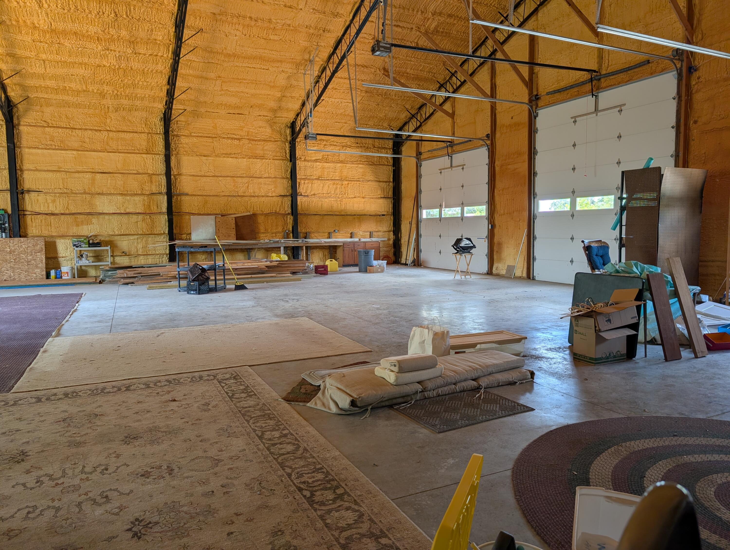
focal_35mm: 24
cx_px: 365
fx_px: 507
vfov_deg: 56.9
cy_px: 275
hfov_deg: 71.5
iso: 22
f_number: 1.68
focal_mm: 6.9
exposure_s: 1/120
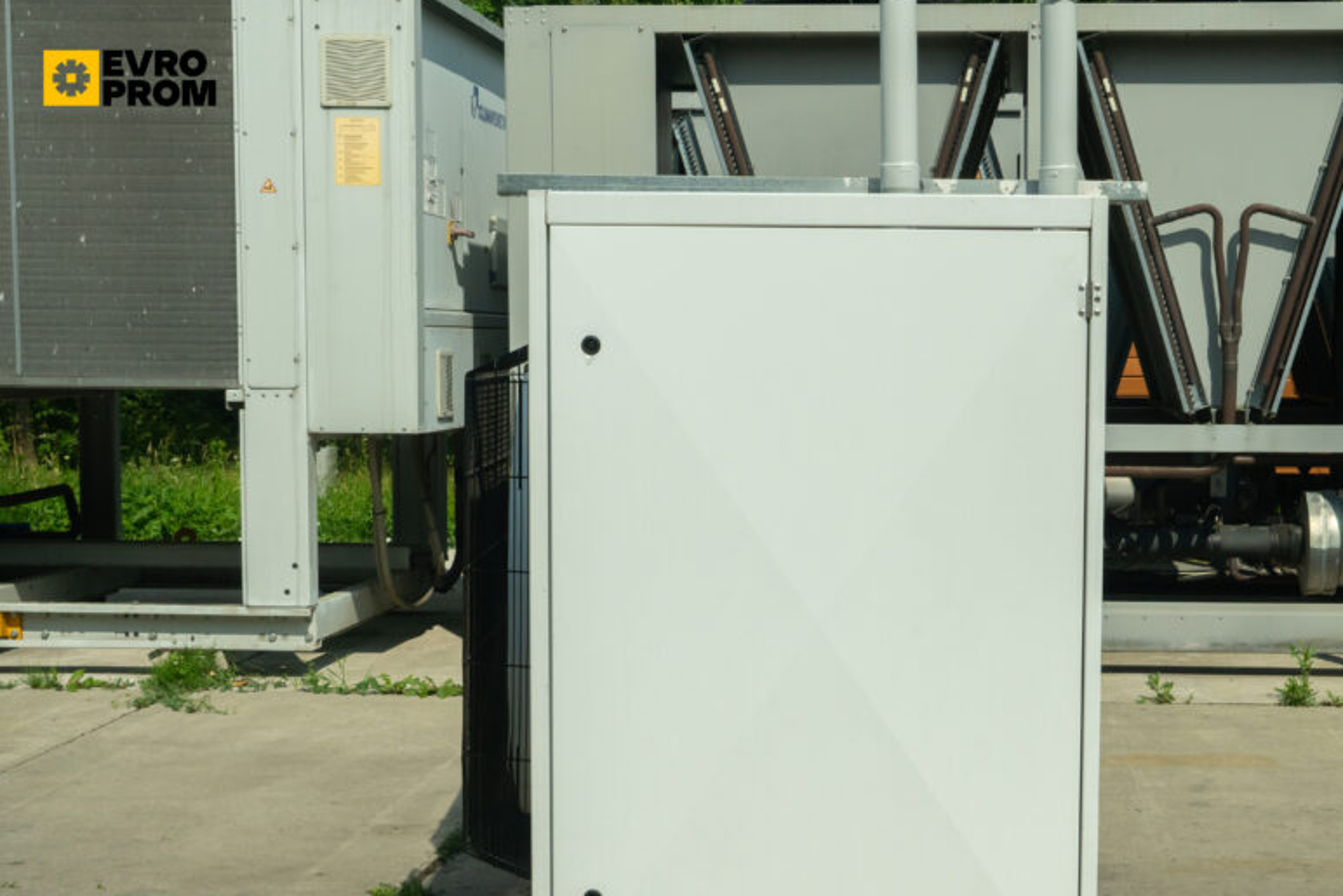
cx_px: 877
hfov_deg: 32.6
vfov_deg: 22.2
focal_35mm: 61
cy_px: 585
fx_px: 2276
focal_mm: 46
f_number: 13
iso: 640
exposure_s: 1/320
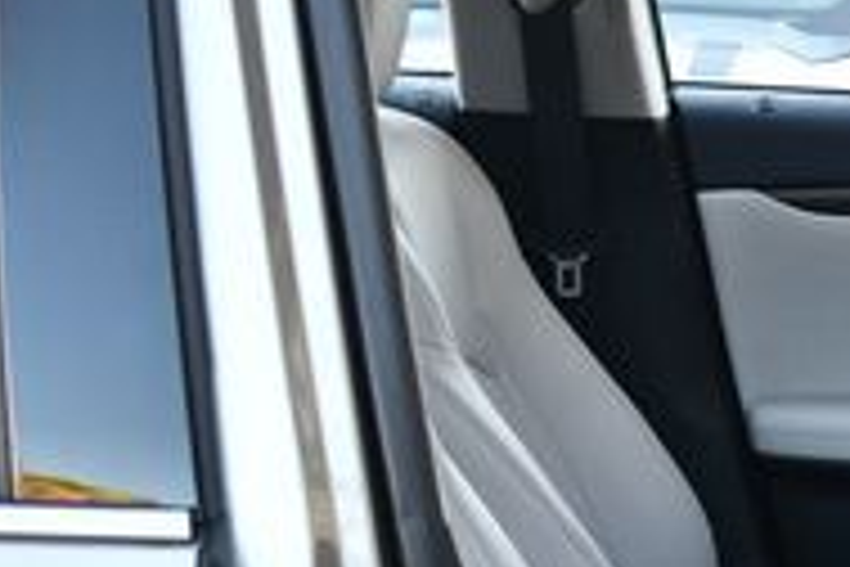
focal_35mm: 122
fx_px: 2880
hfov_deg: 16.0
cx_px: 1066
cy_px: 832
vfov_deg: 10.8
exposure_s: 1/250
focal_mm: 18
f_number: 3.5
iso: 560
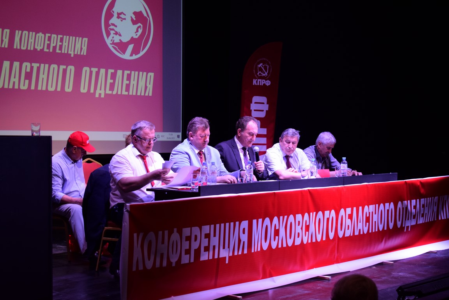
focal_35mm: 68
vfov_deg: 20.2
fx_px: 842
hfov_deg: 29.9
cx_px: 224
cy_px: 150
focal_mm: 45
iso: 1100
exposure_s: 1/60
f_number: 5
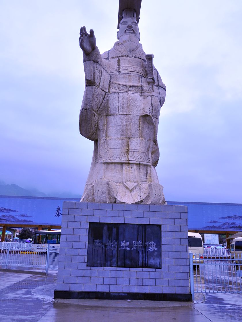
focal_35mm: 40
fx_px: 373
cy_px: 136
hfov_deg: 36.0
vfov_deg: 46.6
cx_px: 120
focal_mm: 24
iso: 200
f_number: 14
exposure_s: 1/100
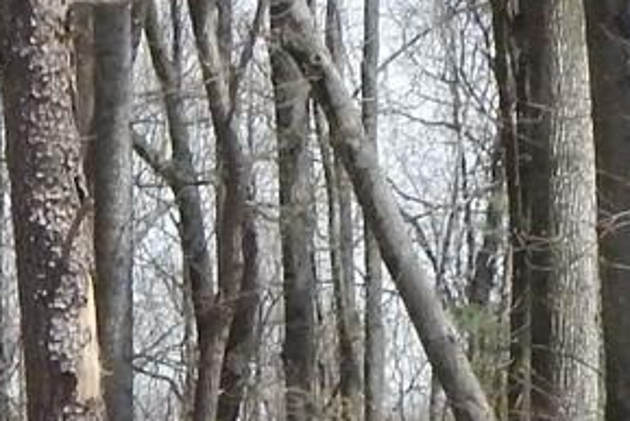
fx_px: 7091
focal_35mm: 405
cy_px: 534
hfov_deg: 5.1
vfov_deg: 3.4
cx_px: 863
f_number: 7.6
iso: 400
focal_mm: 9.7
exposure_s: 1/500
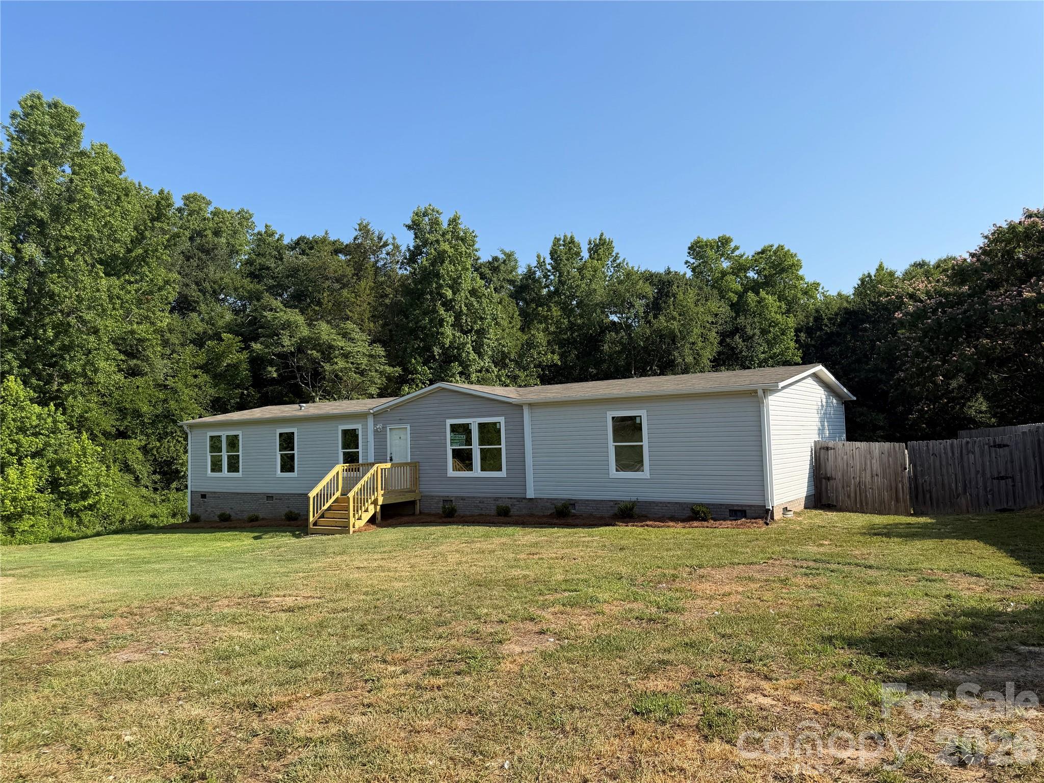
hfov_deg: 71.6
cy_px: 392
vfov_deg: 56.8
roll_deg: +1.3
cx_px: 522
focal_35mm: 24
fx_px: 724
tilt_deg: +4.0
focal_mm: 6.76
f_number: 1.78
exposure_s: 1/3021
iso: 80
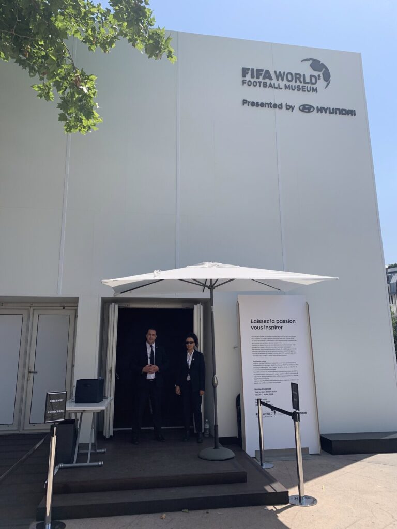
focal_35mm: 26
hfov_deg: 53.1
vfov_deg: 67.3
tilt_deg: +13.9
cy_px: 264
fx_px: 398
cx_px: 198
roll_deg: -0.4
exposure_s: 1/2481
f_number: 1.8
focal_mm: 4.25
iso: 25
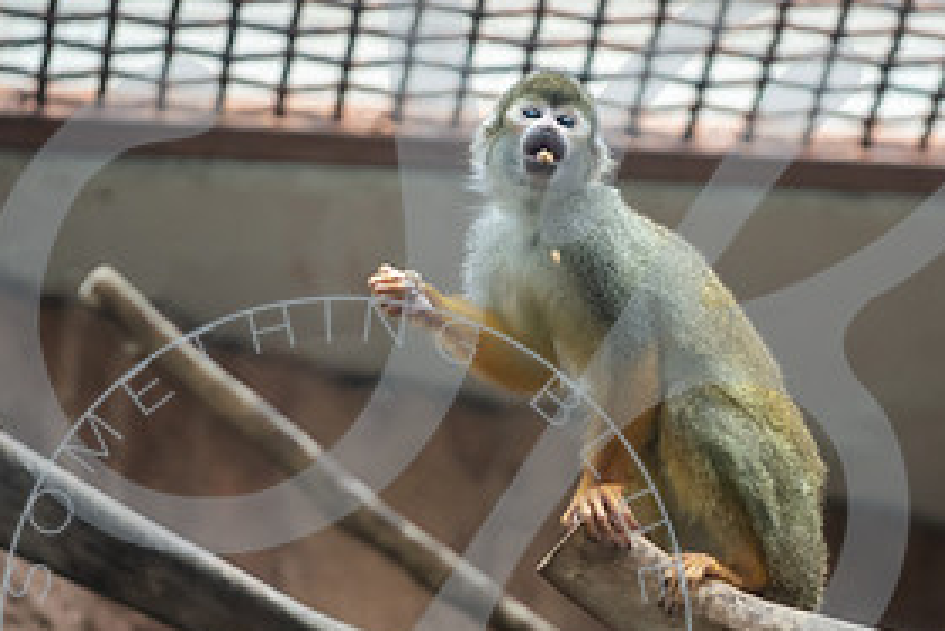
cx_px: 513
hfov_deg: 5.9
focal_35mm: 352
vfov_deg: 3.9
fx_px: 9244
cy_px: 359
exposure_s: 1/250
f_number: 2.8
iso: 1000
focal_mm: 170
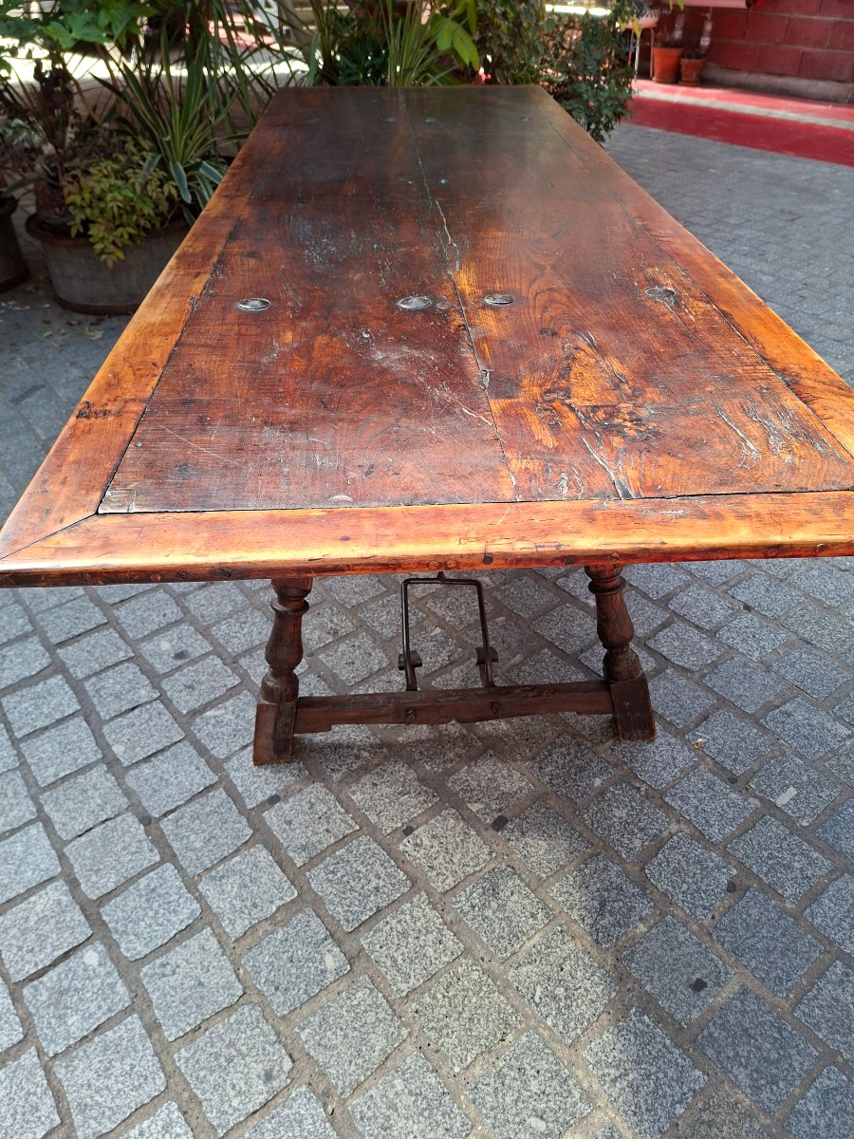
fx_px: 757
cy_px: 570
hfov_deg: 58.9
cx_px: 427
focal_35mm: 23
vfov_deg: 73.9
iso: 50
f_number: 1.8
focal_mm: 5.54
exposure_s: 1/167
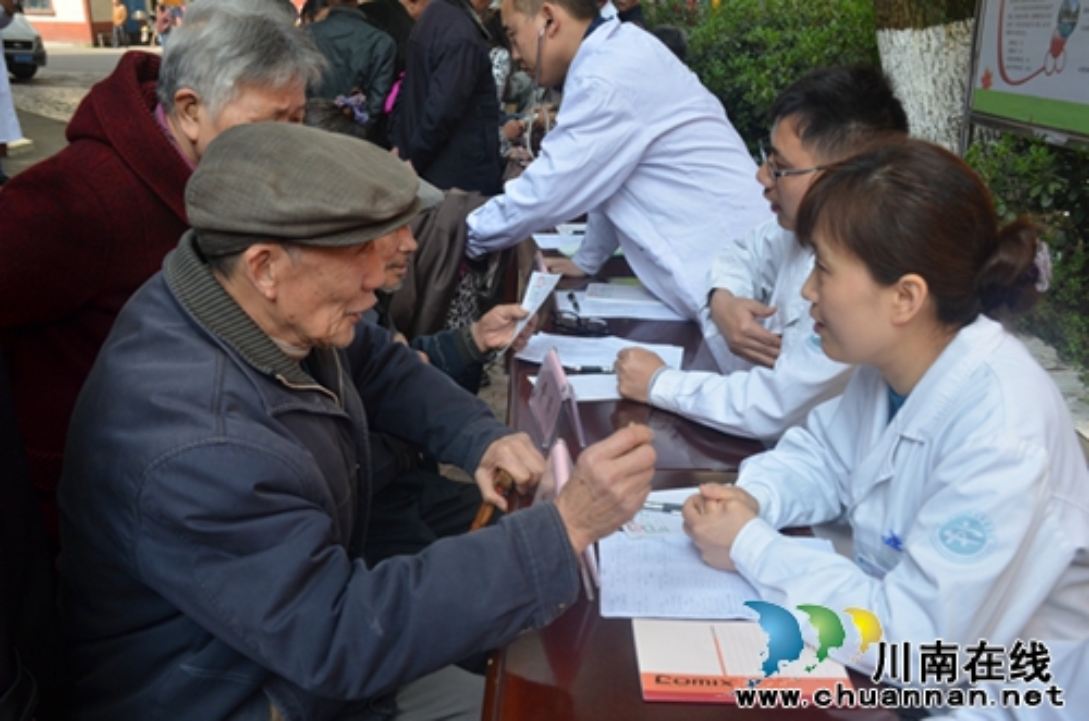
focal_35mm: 36
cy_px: 360
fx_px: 1087
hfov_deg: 53.2
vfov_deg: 36.7
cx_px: 544
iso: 200
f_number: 7.1
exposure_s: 1/200
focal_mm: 24
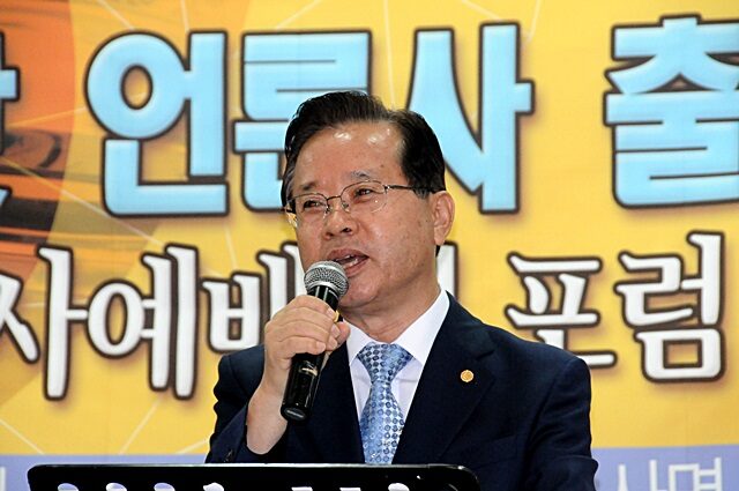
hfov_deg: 6.9
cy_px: 246
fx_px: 6150
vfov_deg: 4.6
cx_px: 370
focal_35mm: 300
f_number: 8
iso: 3200
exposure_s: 1/60
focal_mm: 200
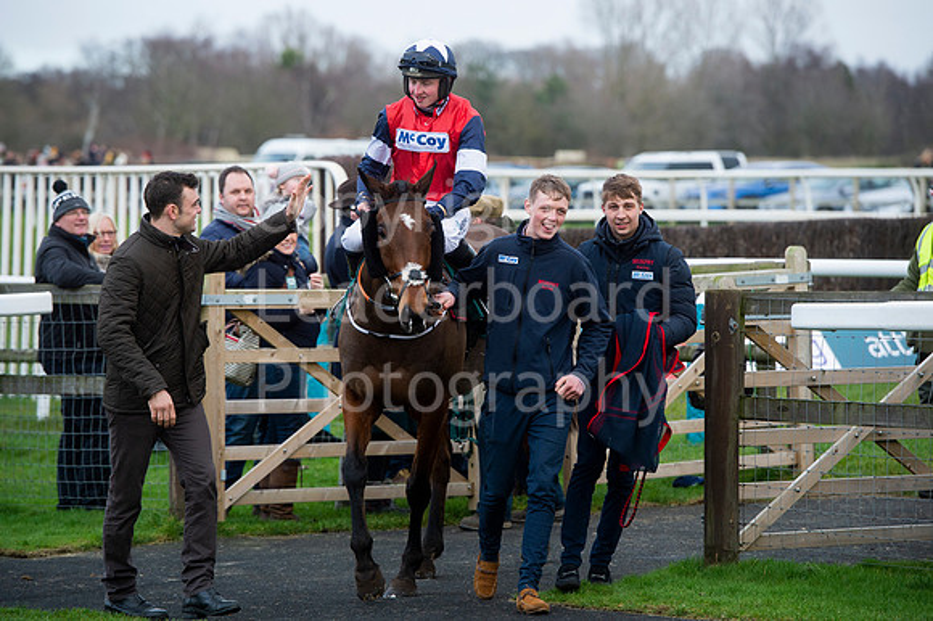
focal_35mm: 175
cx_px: 466
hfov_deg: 11.8
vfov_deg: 7.8
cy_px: 310
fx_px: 4533
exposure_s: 1/1000
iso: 1000
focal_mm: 175
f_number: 5
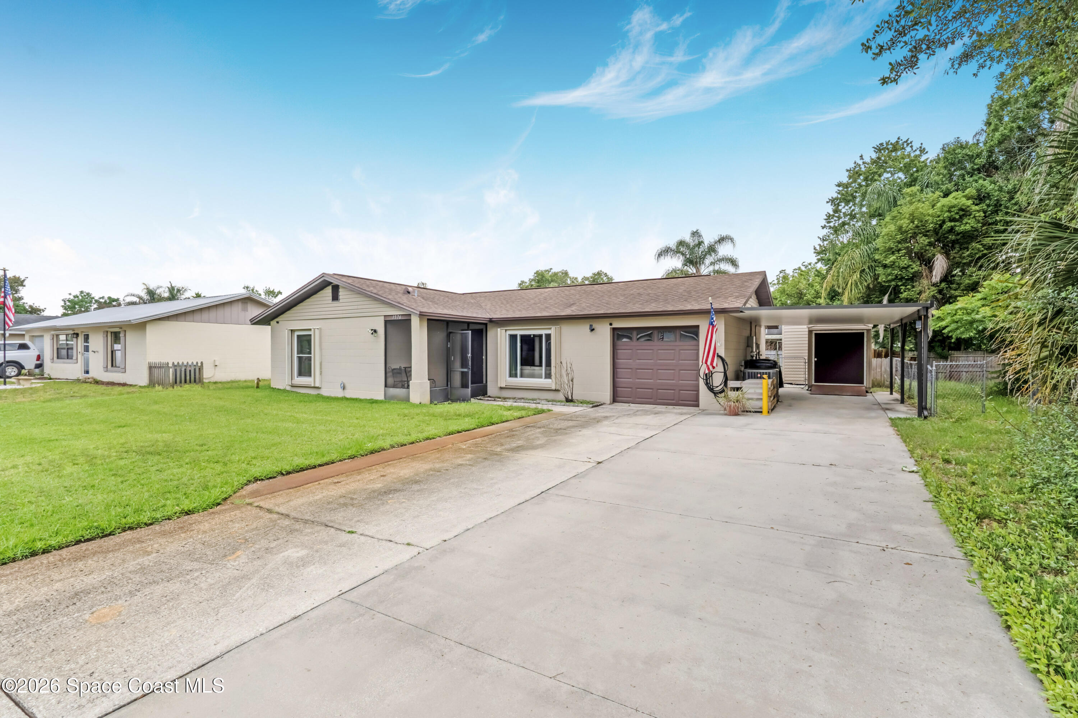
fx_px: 494
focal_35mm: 16
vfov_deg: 72.0
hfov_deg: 95.0
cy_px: 359
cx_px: 539
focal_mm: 11
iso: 250
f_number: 9
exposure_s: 1/4000
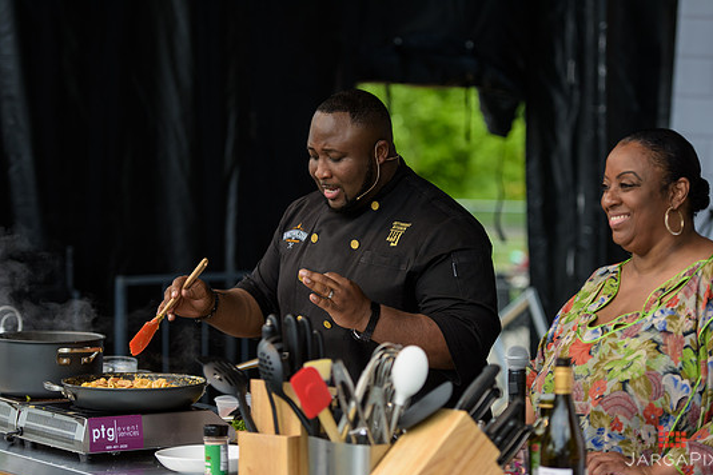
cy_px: 237
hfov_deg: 17.9
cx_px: 366
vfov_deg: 12.0
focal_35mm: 114
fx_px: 2258
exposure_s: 1/1250
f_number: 3.2
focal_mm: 105
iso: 250
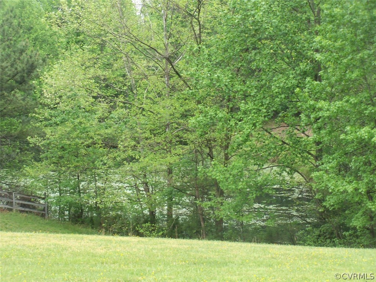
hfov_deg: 24.4
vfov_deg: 18.4
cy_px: 141
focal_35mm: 80
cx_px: 188
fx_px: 869
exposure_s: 1/100
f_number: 4.9
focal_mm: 14.2
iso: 160
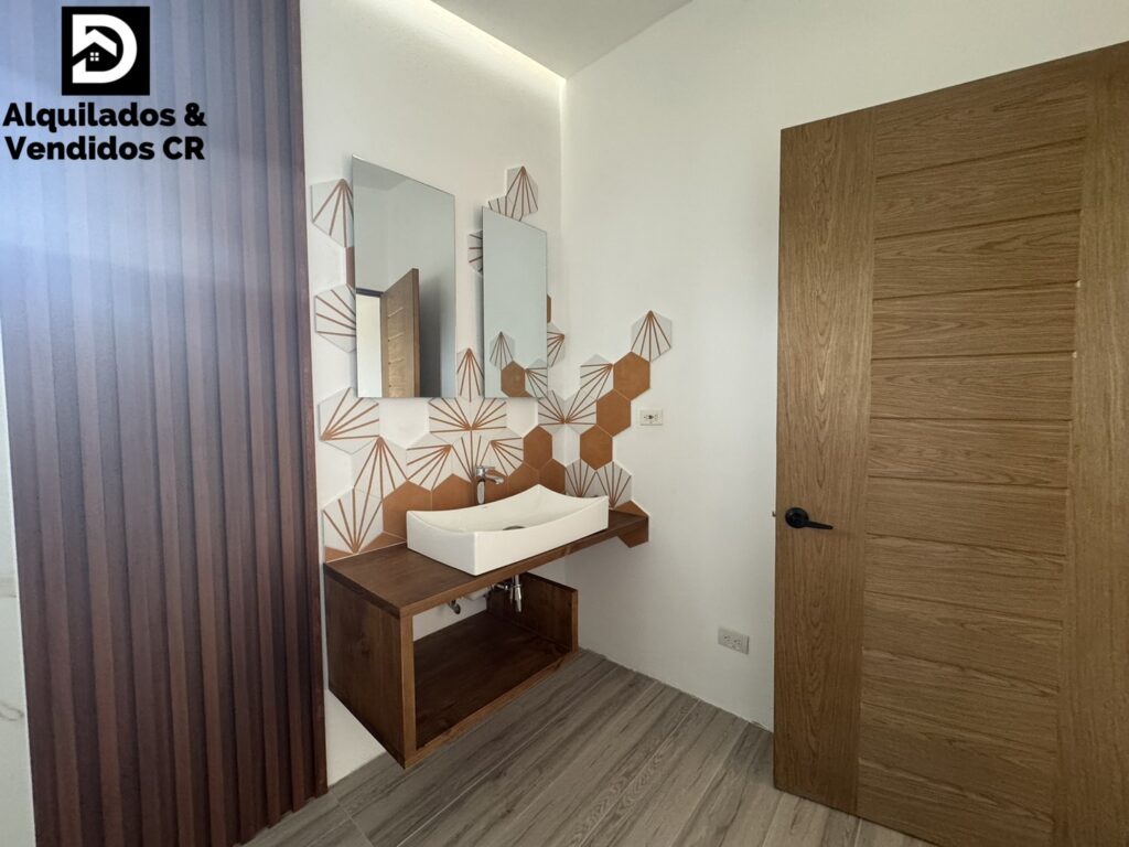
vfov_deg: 85.7
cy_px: 424
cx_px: 564
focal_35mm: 14
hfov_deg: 102.1
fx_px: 457
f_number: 2.2
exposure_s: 1/60
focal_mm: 2.22
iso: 400
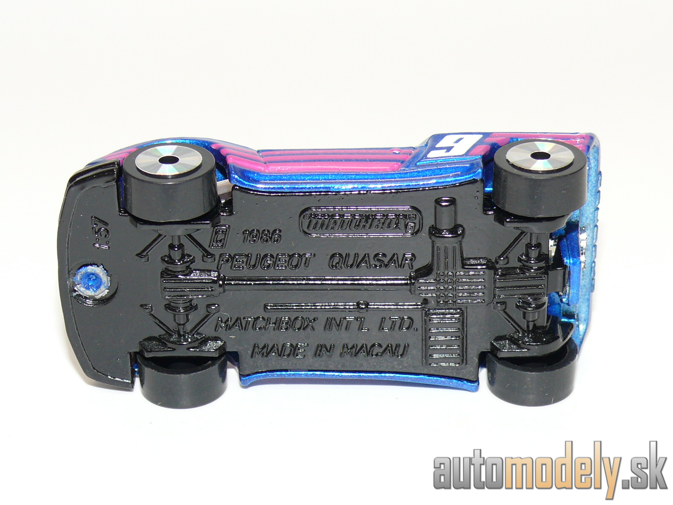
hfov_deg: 19.1
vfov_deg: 14.4
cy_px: 252
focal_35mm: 103
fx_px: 2003
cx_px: 336
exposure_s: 1/30
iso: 100
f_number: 4
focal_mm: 13.5
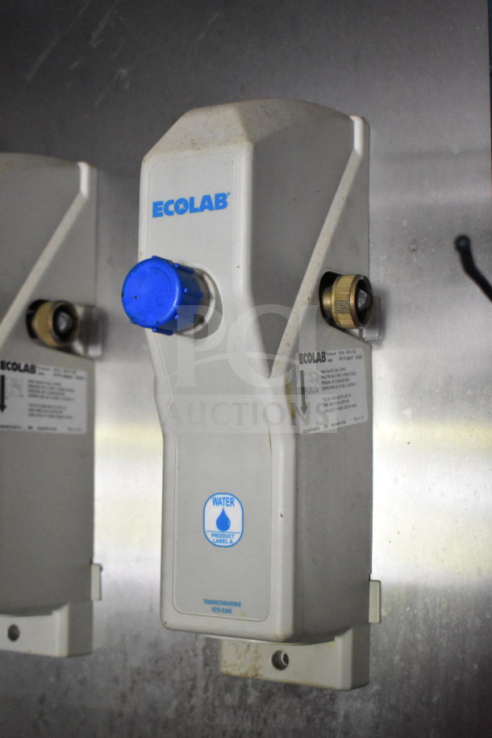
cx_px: 246
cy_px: 369
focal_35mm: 46
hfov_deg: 28.9
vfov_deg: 42.3
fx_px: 953
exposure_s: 1/100
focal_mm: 31
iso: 6400
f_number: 5
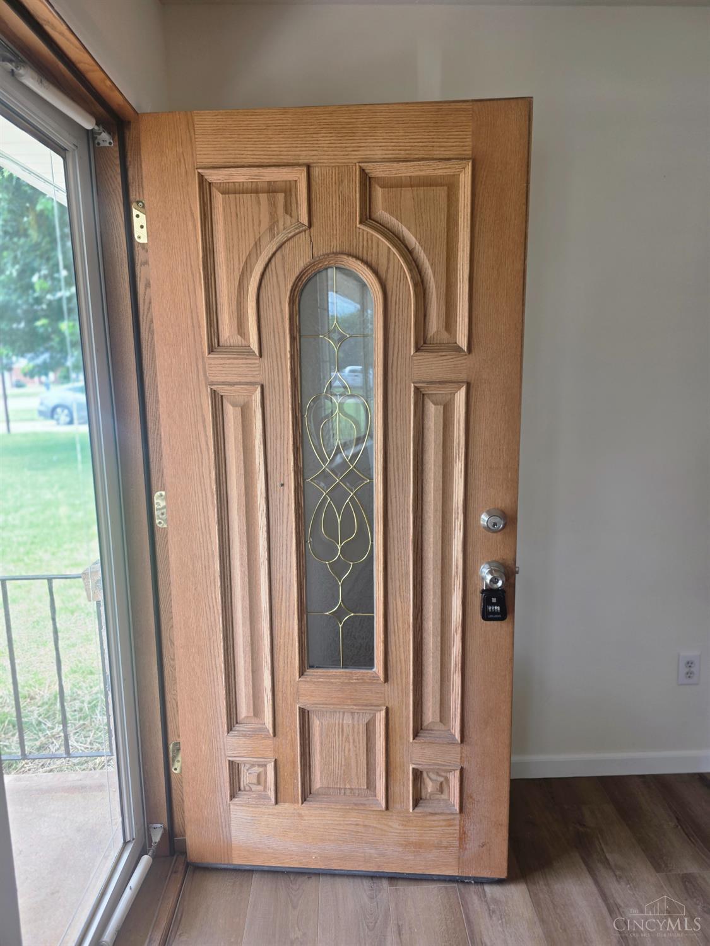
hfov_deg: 58.9
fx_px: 629
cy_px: 473
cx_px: 355
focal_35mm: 23
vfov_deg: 73.9
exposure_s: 1/180
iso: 50
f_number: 1.7
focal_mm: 6.3
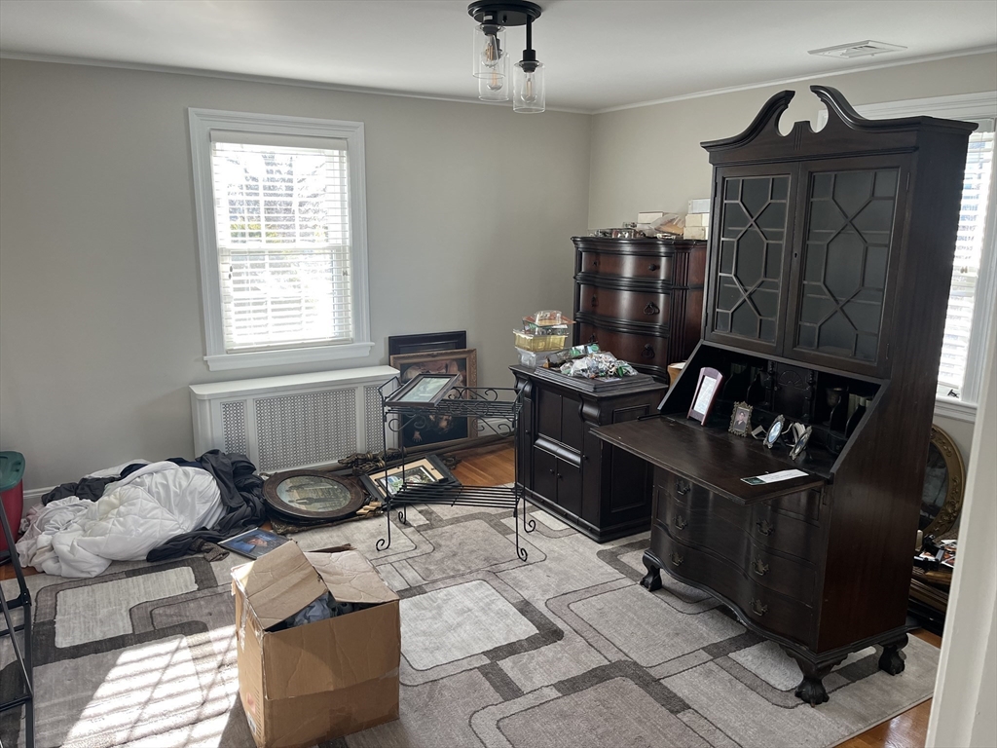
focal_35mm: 26
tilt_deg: -13.4
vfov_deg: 53.1
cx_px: 498
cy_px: 374
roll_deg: -1.2
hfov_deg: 67.3
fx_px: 749
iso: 100
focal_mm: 5.1
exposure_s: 1/121
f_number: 1.6
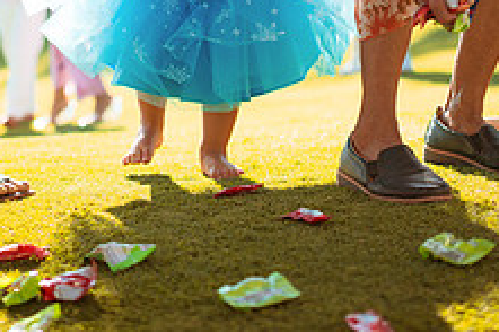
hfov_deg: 22.0
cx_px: 142
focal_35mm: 92
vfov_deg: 14.5
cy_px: -42
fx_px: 1274
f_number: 1.8
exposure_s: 1/1600
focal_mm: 35
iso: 100
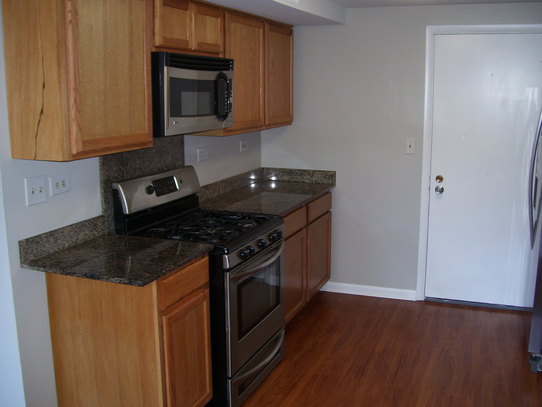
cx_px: 271
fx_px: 579
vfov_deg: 38.7
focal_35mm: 37
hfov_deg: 50.1
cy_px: 204
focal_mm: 6
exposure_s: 1/60
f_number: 2.7
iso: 80
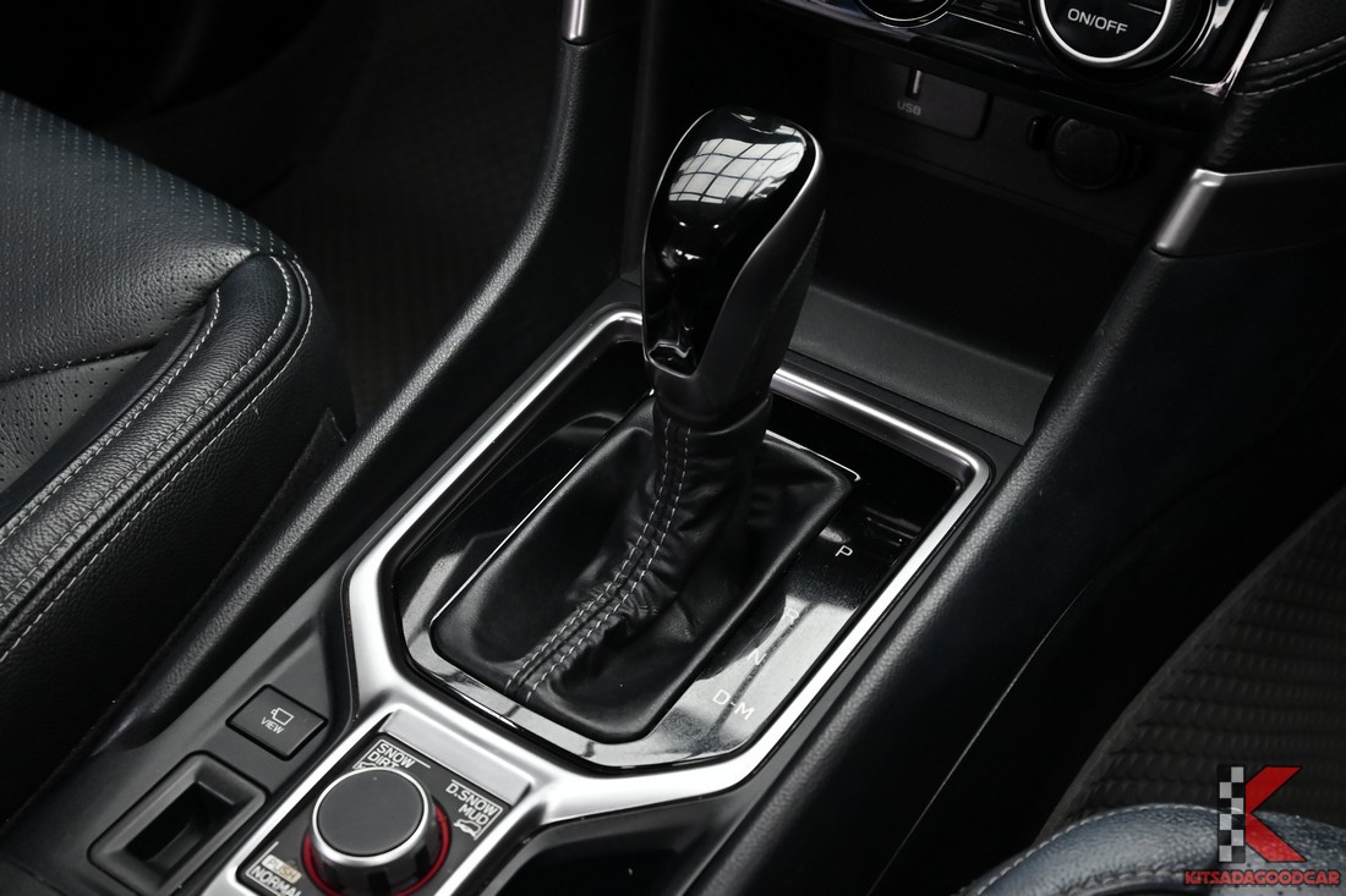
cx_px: 673
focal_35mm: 48
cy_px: 448
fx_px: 1794
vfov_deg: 28.1
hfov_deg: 41.1
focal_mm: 32.5
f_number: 5.6
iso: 1100
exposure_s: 1/45
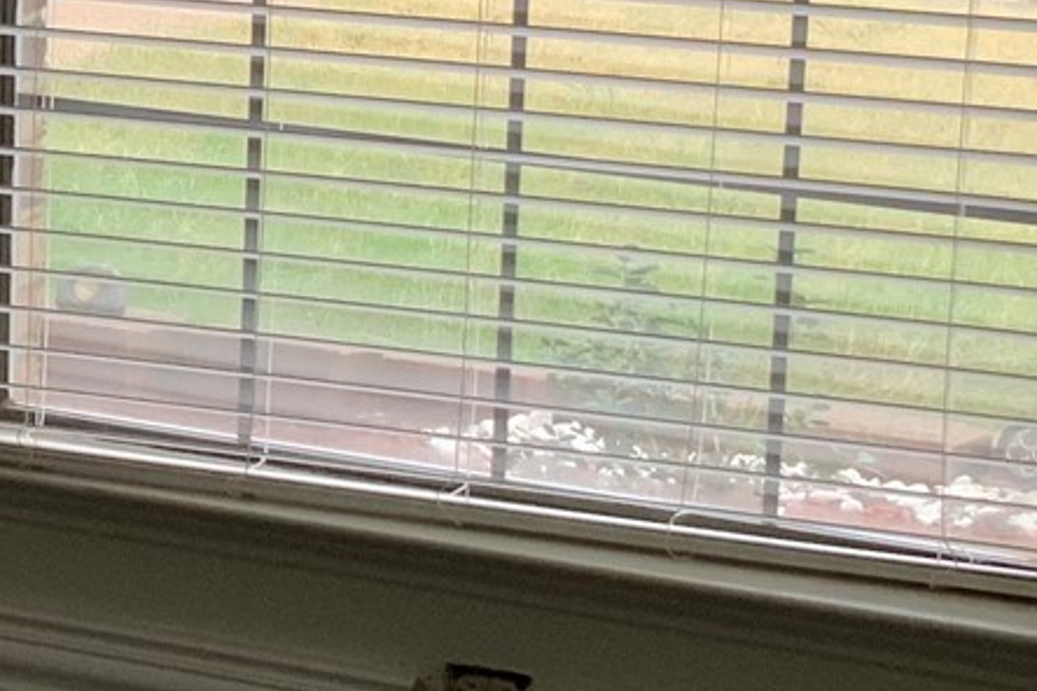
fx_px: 4004
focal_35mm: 139
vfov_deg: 9.8
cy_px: 75
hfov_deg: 14.5
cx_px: -9
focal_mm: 3
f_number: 1.8
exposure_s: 1/60
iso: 50
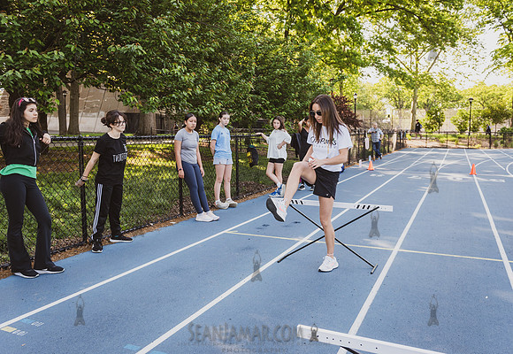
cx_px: 270
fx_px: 435
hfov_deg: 61.0
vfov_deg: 44.2
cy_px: 180
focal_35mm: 30
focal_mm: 29
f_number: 4
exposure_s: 1/500
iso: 400
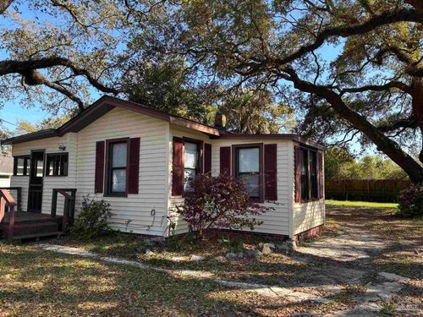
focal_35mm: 26
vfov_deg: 53.1
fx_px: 318
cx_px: 212
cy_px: 158
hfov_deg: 67.3
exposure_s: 1/726
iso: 50
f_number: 1.6
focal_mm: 5.96
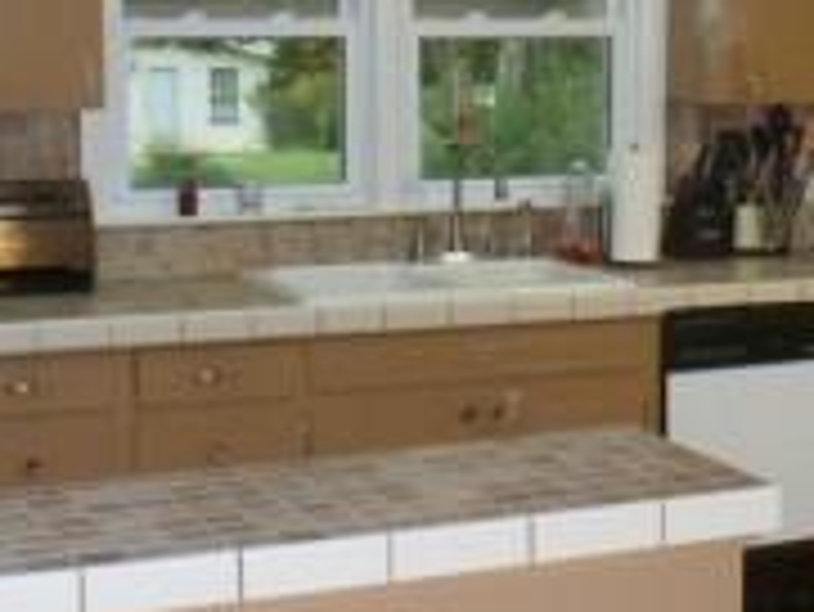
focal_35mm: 85
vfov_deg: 17.4
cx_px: 531
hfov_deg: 22.9
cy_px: 288
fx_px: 2000
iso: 320
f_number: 3.3
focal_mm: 4.3
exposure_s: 1/60
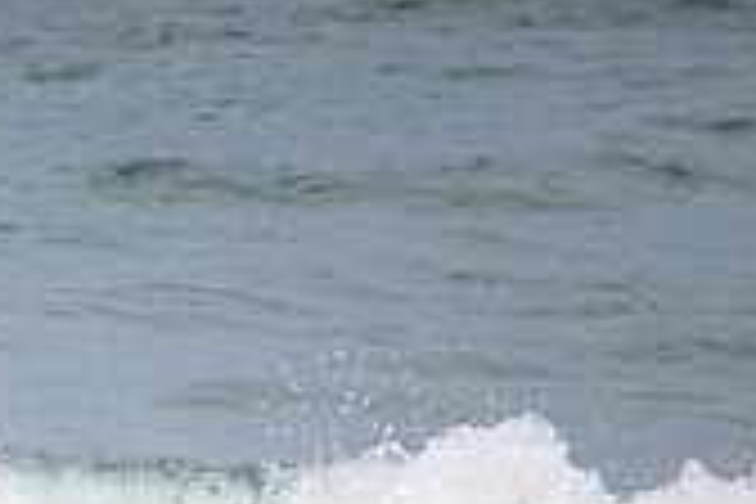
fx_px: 57934
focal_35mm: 2759
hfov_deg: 0.7
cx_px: -270
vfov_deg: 0.5
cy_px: 646
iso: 800
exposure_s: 1/2000
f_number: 11
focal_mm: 800
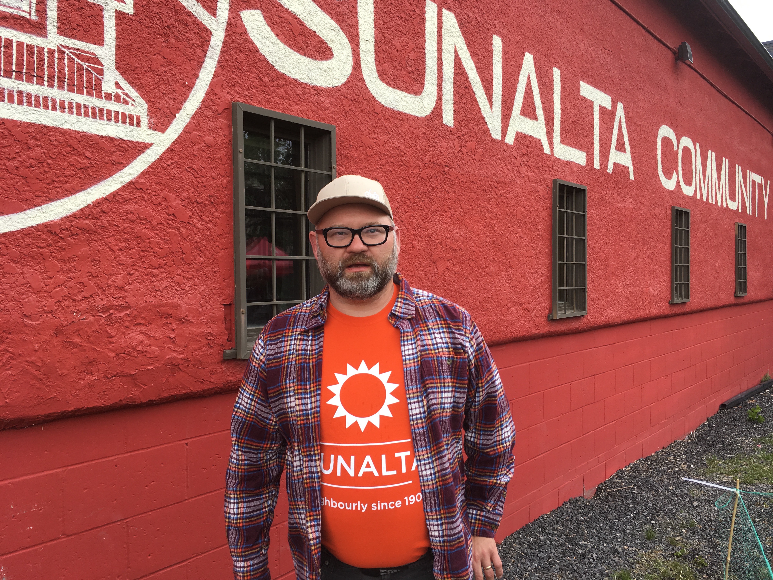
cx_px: 386
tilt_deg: +0.1
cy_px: 290
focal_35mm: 29
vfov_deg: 48.2
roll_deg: +0.9
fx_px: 648
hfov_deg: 61.7
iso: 25
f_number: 2.2
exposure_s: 1/212
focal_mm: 4.15
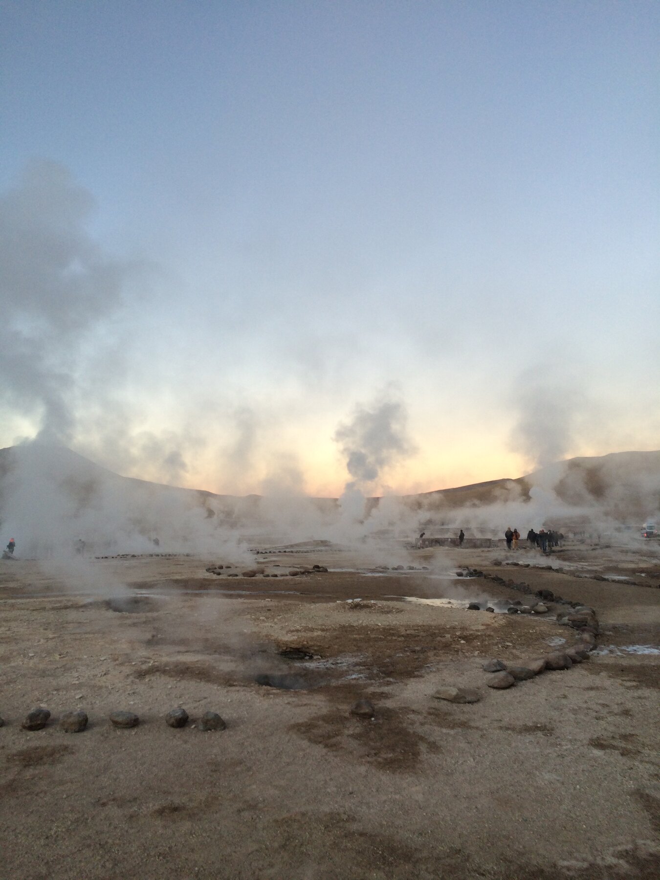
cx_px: 330
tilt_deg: +2.6
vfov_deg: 61.7
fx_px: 737
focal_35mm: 29
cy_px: 440
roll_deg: -2.9
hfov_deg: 48.2
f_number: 2.2
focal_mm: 4.15
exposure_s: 1/120
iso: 50
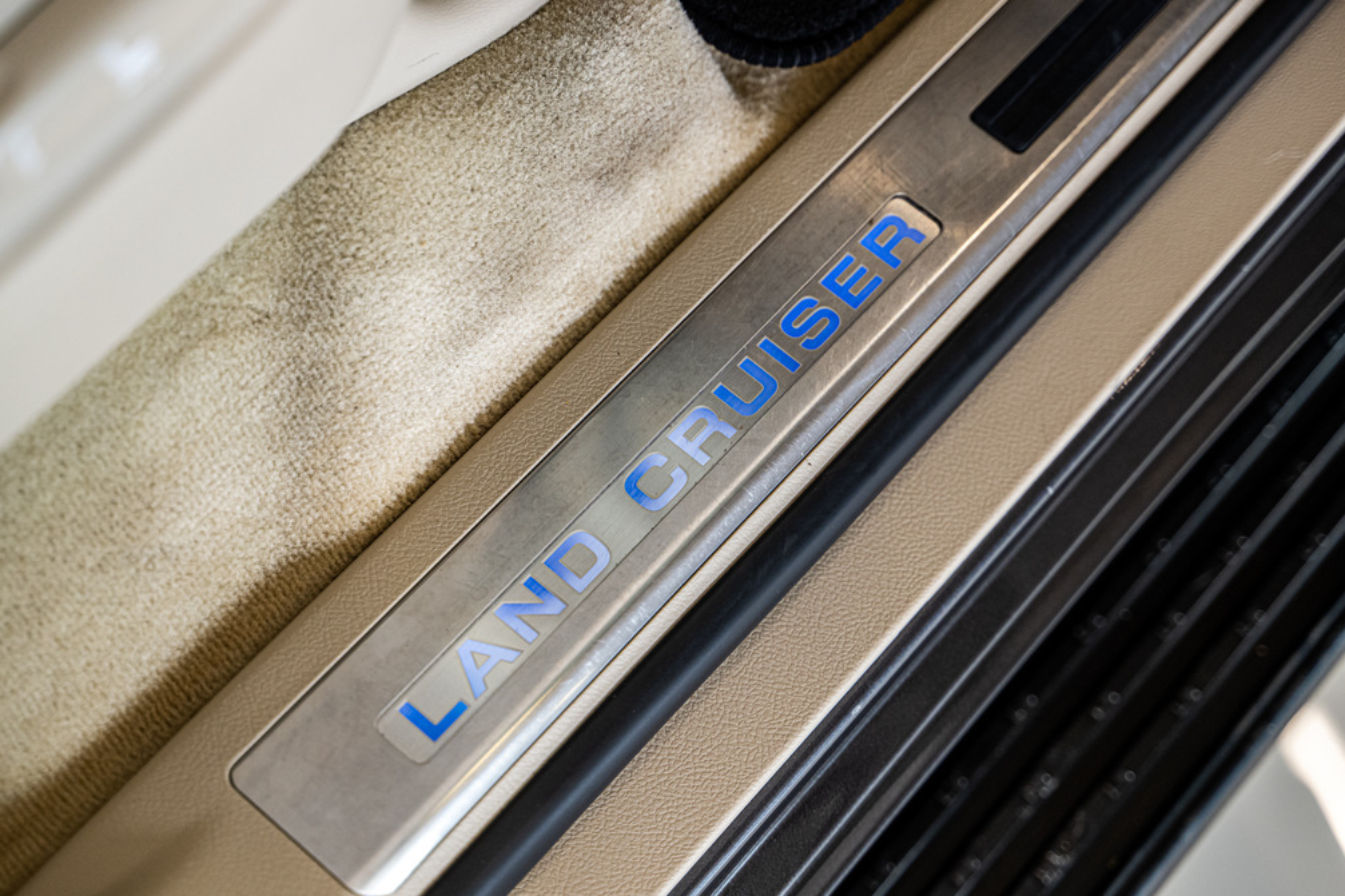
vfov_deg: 21.9
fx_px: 2316
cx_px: 667
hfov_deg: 32.4
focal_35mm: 62
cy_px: 449
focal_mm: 61
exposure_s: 1/125
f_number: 2.8
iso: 1600
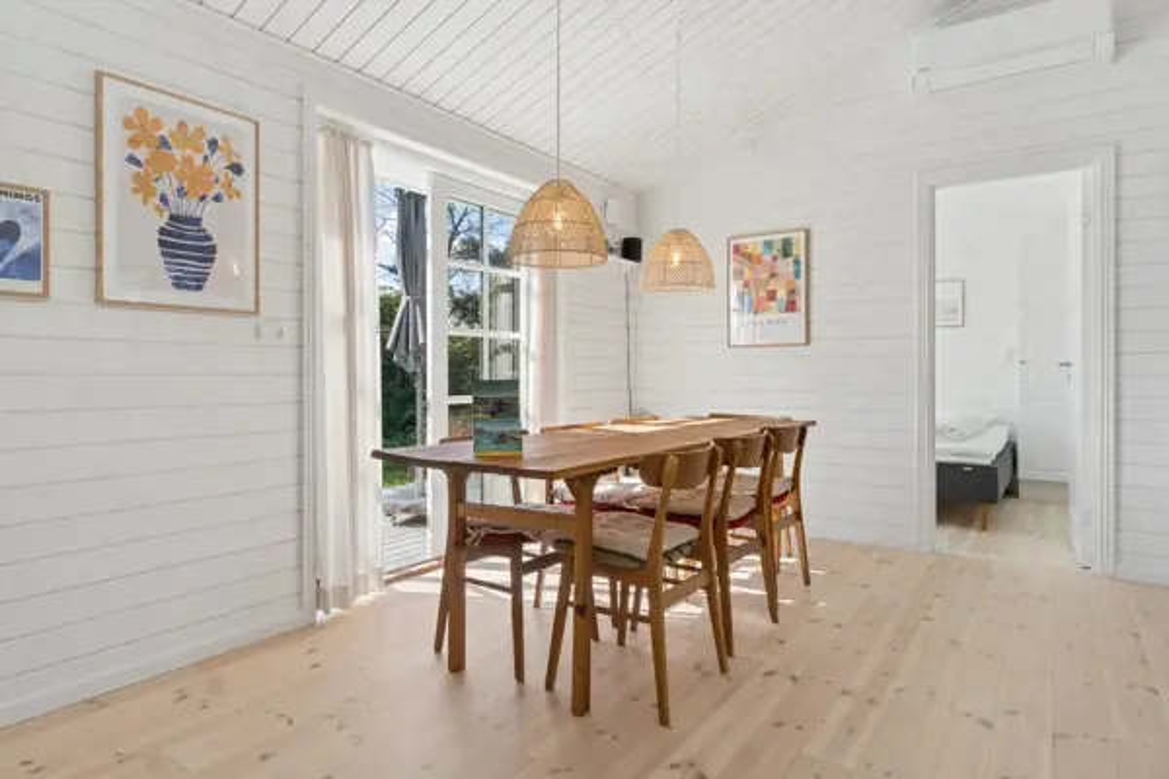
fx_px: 633
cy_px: 390
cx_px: 584
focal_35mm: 20
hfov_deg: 85.4
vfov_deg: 63.2
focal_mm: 13
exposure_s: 1/60
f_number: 8
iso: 200
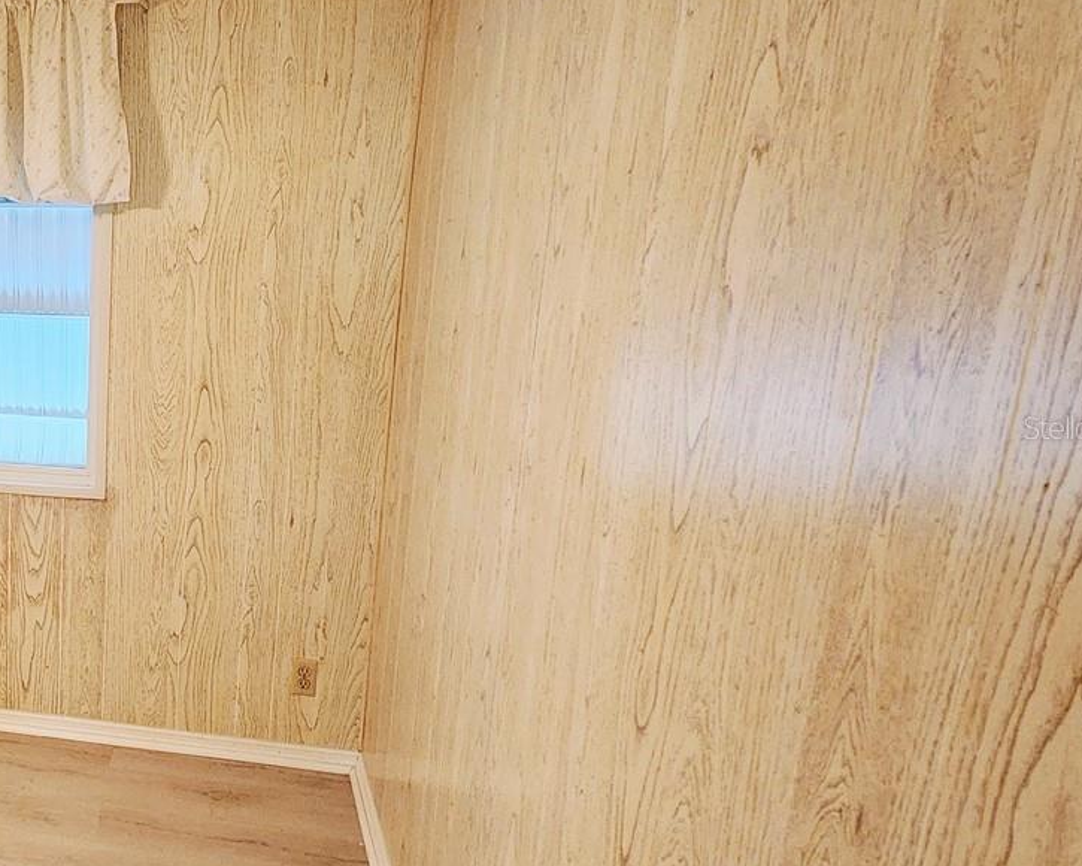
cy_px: 427
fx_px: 897
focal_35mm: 28
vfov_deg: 51.5
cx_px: -30
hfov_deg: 49.2
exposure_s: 1/30
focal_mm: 2.2
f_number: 2.2
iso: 400
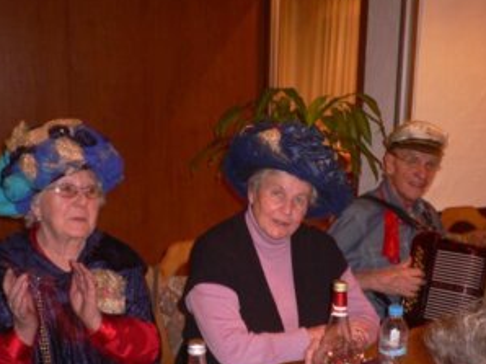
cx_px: 246
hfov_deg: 40.5
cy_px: 233
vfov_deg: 30.7
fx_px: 659
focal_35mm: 47
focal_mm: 5.8
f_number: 2.8
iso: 100
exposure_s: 1/8
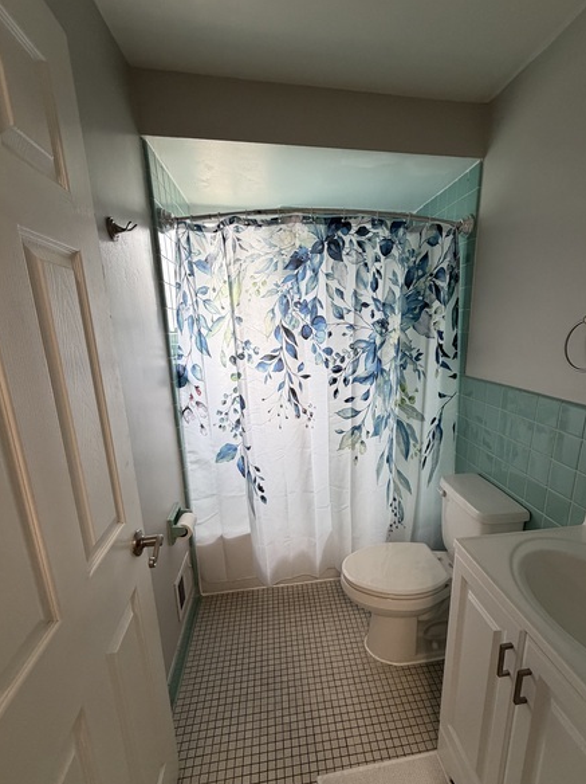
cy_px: 414
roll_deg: +0.4
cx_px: 330
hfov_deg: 77.7
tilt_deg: -13.3
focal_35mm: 16
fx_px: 362
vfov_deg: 94.4
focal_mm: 2.22
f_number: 2.2
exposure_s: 1/120
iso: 200
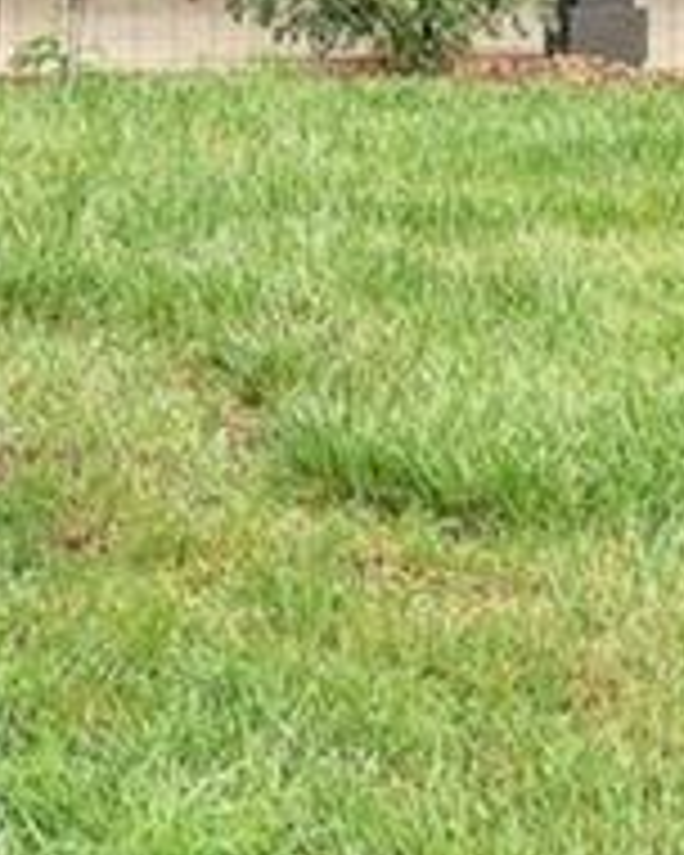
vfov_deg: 10.4
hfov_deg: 8.3
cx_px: -783
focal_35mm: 174
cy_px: -738
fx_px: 4403
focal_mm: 8.4
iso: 100
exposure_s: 1/500
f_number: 2.8
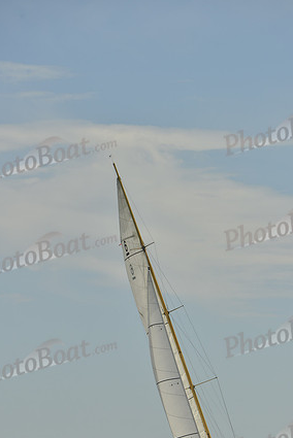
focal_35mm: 273
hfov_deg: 5.0
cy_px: 293
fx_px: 3327
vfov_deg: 7.5
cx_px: 171
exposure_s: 1/1600
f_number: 10
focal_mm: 200
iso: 280
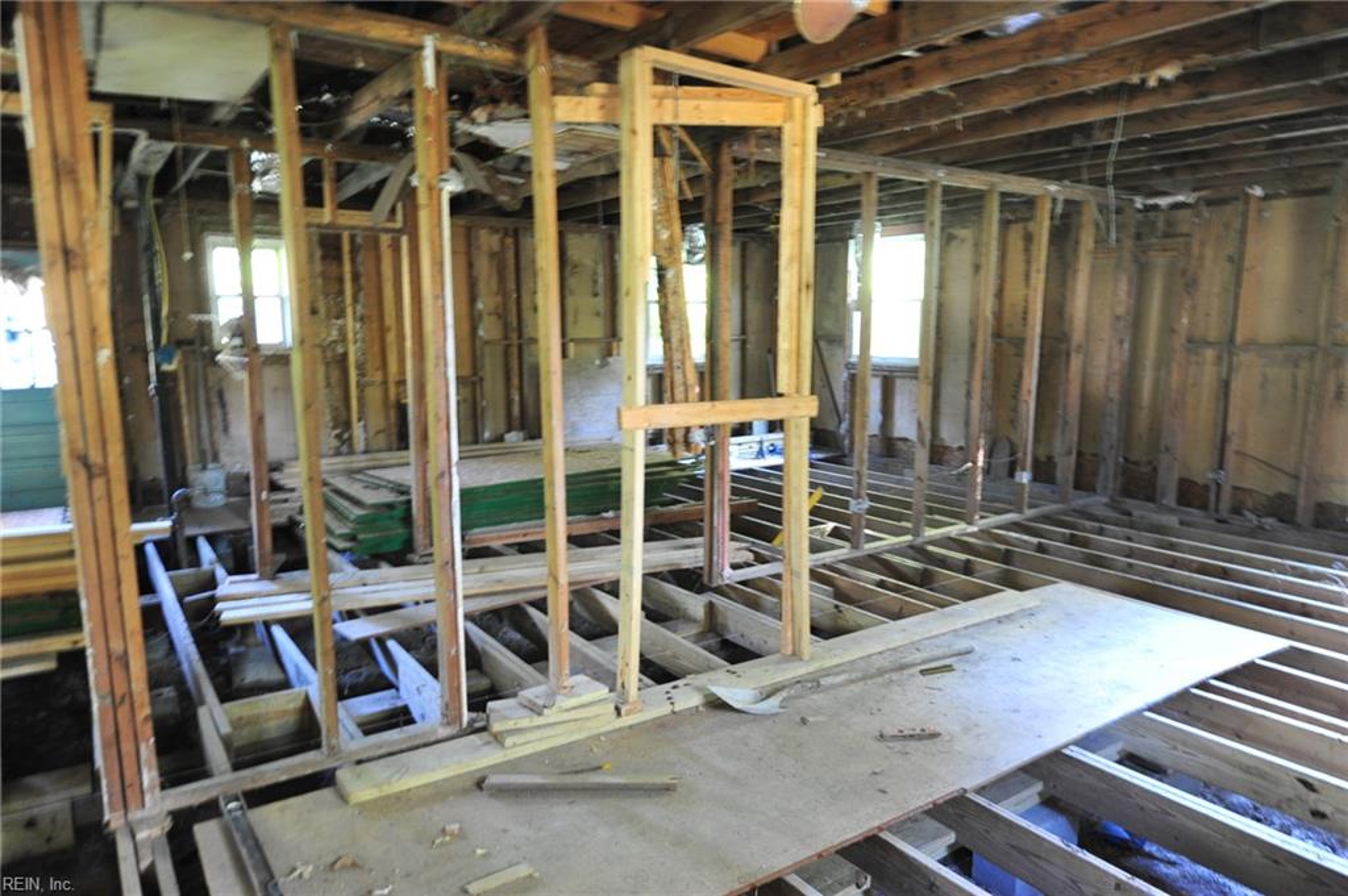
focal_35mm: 24
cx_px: 674
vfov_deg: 53.1
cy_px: 448
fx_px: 898
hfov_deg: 73.8
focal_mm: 24
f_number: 2.8
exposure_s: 1/1.3
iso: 1600
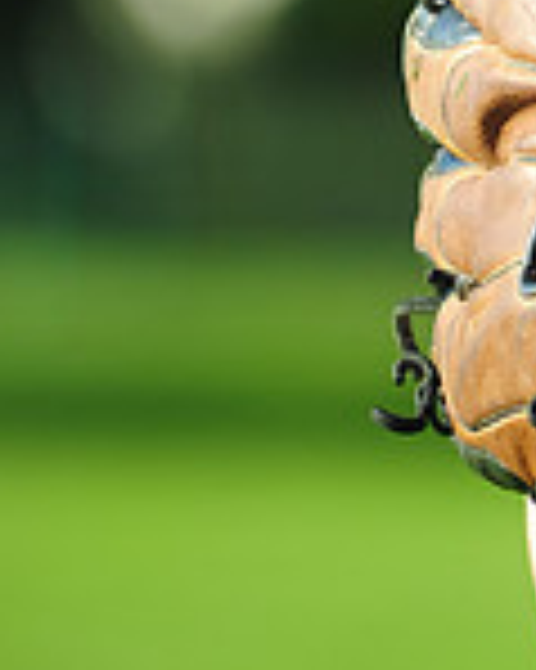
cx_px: 811
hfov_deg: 2.1
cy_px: -315
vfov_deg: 2.6
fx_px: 14510
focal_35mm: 731
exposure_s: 1/800
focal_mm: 200
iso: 200
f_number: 4
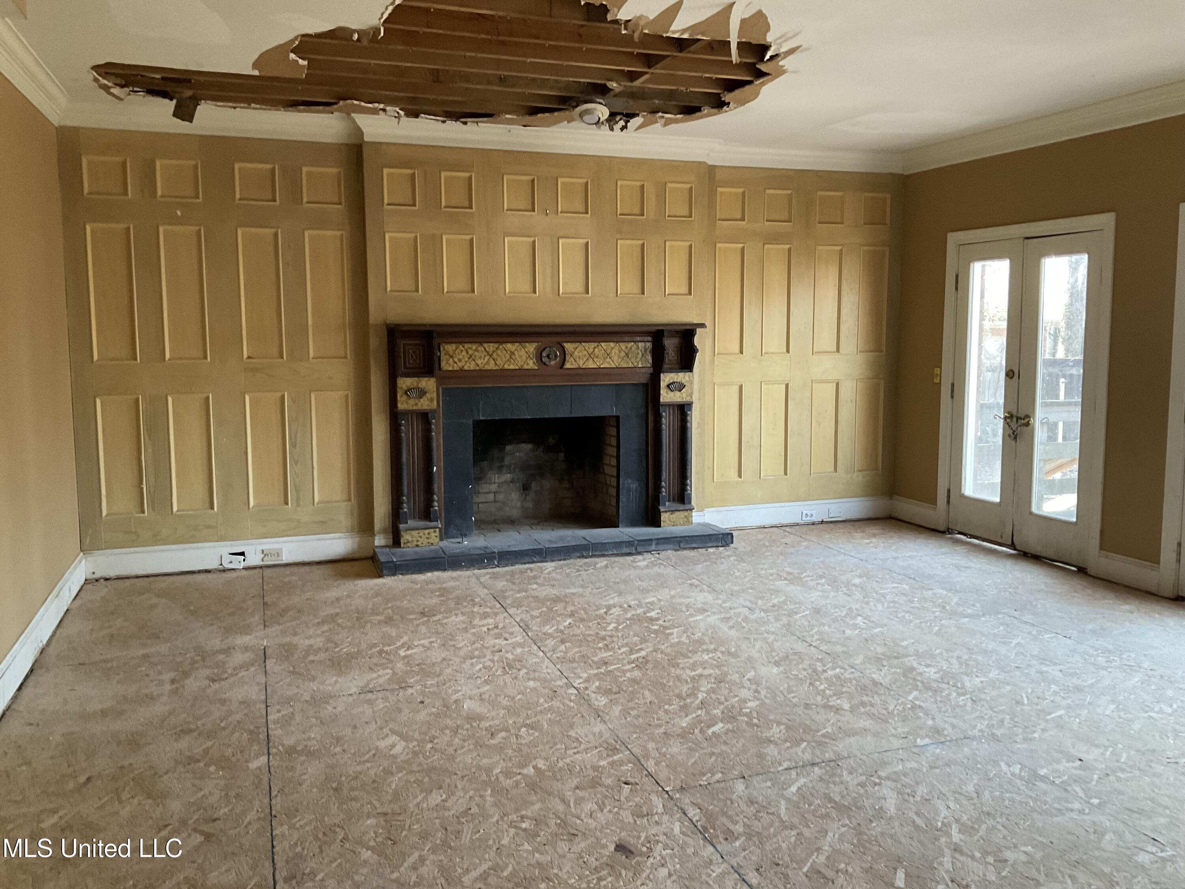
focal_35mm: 29
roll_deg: +0.1
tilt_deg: -6.5
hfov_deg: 61.7
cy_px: 444
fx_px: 993
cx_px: 592
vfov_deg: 48.2
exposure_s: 1/60
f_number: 1.8
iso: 200
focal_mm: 3
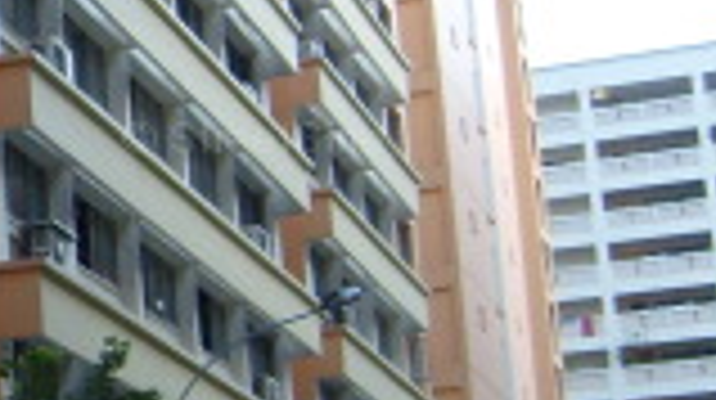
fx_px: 2503
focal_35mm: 132
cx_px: -441
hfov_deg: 14.8
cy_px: 144
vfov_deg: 9.1
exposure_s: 1/60
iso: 80
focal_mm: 5.8
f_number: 2.8
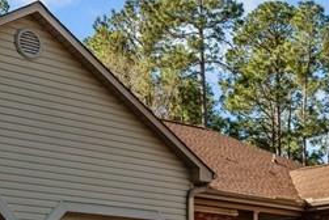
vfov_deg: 16.3
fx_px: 750
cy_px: 222
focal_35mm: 82
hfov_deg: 24.7
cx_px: 121
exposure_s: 1/200
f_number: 8
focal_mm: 19
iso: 250
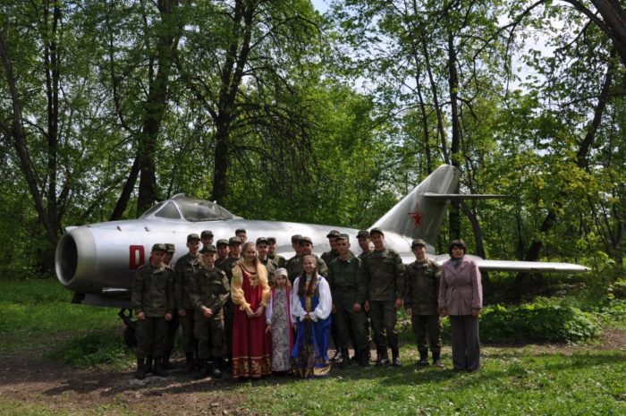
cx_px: 313
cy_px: 208
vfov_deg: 36.8
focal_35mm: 36
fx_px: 625
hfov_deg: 53.2
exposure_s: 1/250
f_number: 8
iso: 200
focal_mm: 24
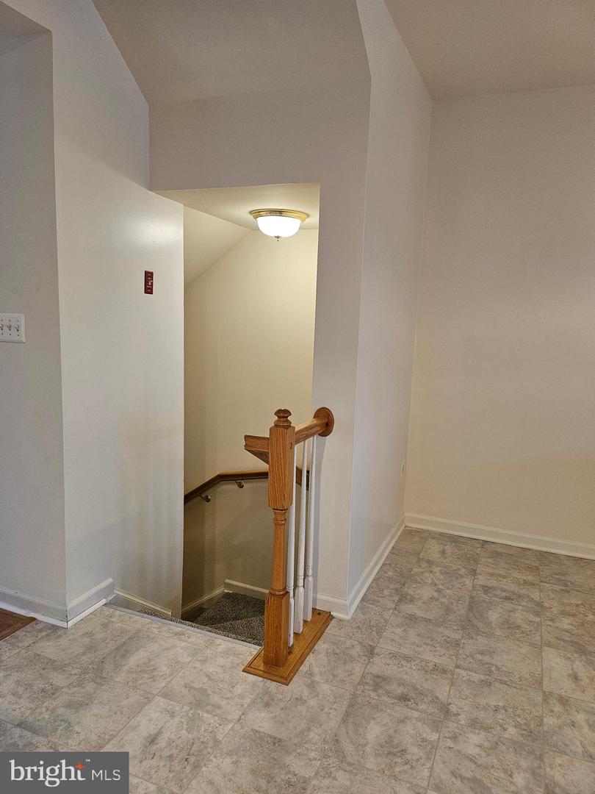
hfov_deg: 56.8
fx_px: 550
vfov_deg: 71.6
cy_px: 397
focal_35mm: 24
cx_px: 298
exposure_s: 1/120
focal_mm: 5
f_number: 1.8
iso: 100
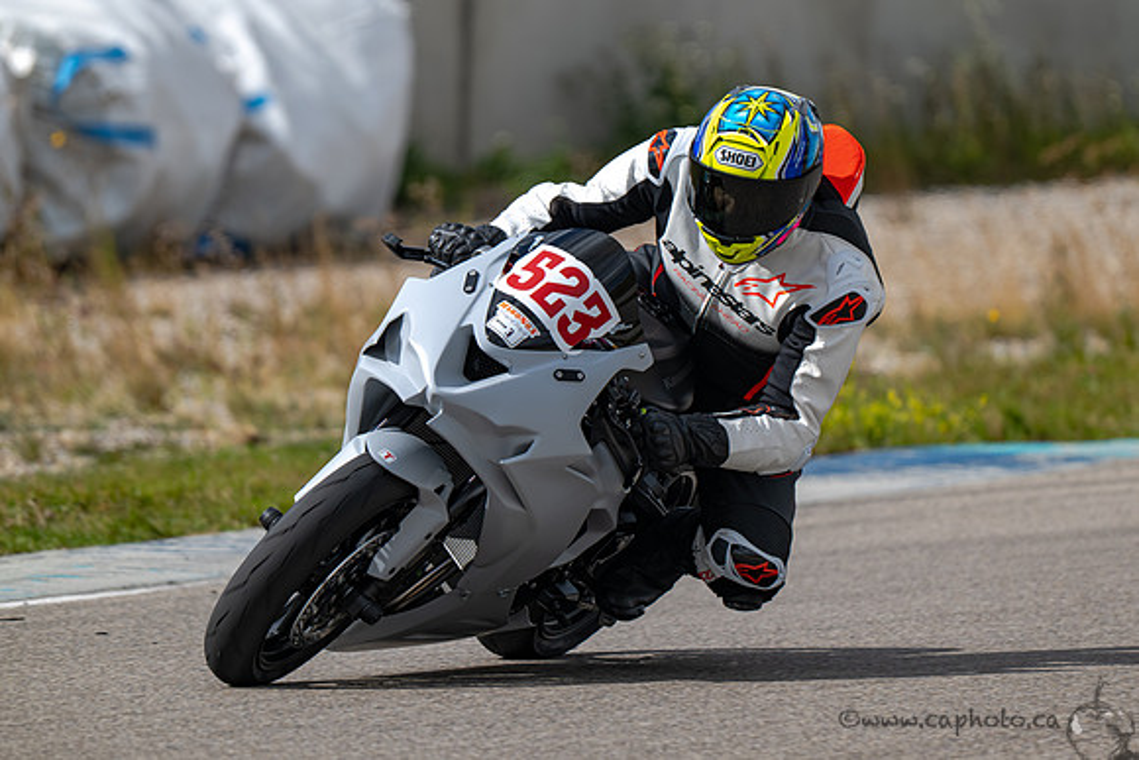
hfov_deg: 3.0
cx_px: 650
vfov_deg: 2.0
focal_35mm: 685
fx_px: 21674
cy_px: 326
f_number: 6.3
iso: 160
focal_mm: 600
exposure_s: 1/1250
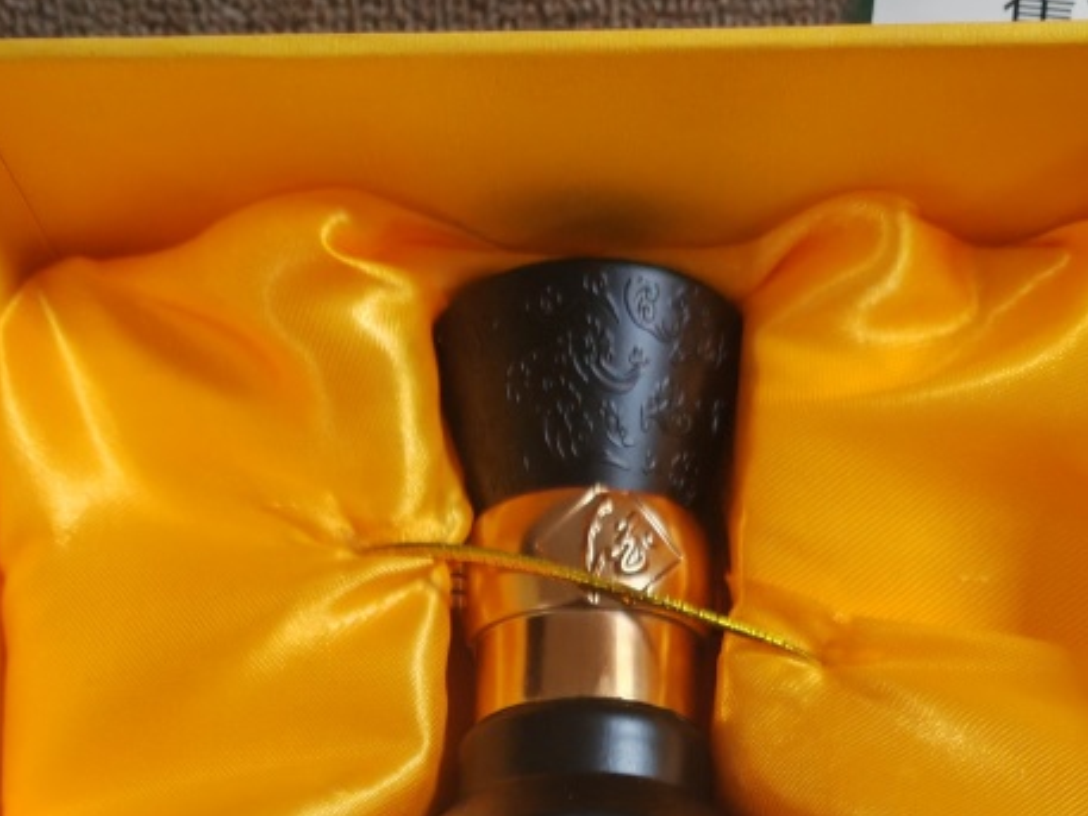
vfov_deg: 20.2
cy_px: 1212
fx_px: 1981
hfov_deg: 30.7
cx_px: 505
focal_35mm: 63
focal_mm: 6.12
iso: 800
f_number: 1.9
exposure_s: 1/100
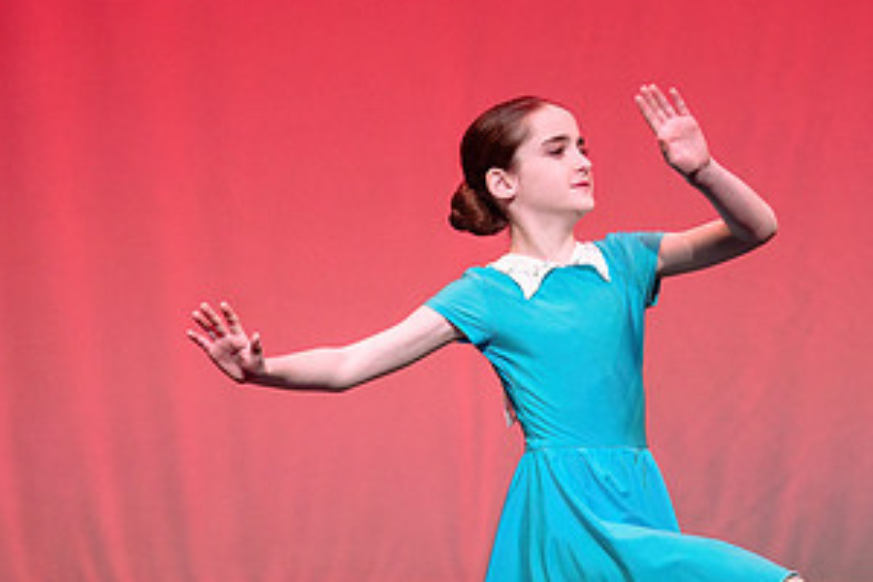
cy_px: 335
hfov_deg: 4.7
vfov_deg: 3.2
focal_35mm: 436
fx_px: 10572
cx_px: 509
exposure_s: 1/500
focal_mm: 170
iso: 1250
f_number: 2.8
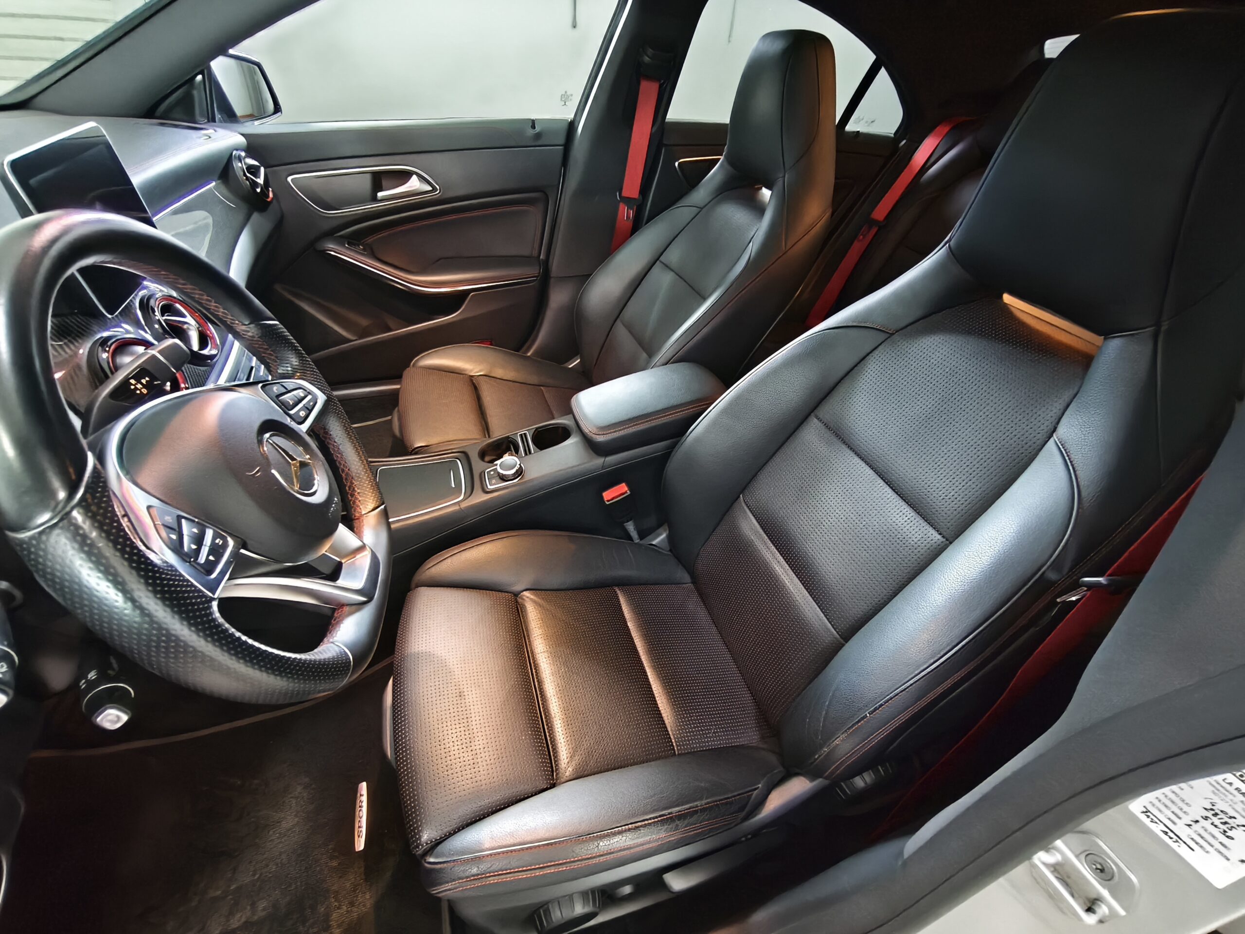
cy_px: 467
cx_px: 622
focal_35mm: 15
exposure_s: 1/11.1
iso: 2000
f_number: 2.2
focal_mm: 1.91
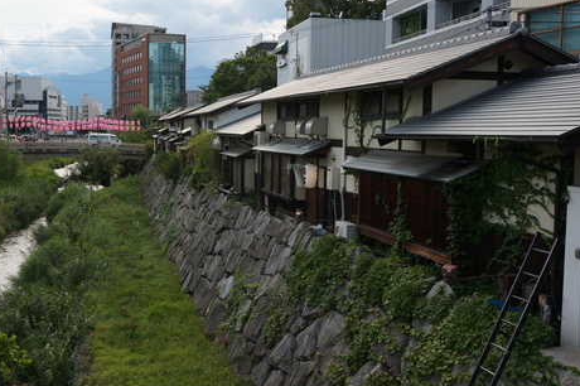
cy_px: 184
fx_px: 692
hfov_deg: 45.3
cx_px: 245
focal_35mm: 43
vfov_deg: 31.1
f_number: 7.1
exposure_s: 1/100
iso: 100
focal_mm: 22
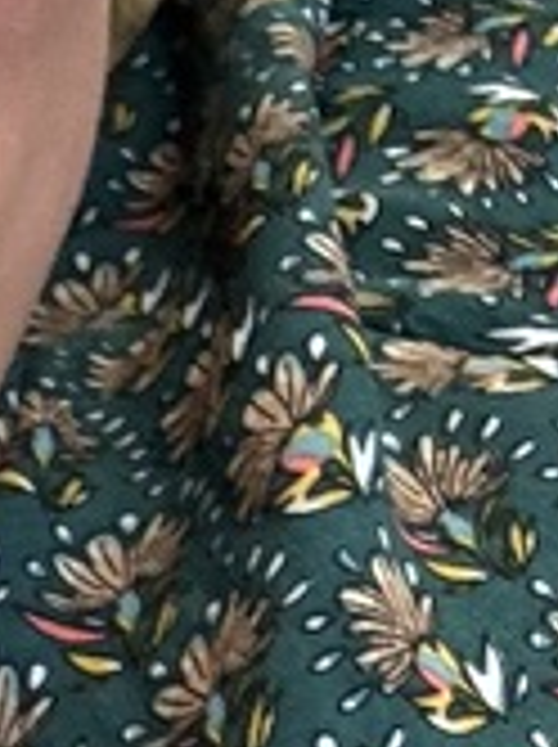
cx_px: -495
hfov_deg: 9.8
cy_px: 1256
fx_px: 3060
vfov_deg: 12.9
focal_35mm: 142
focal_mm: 2.69
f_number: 1.9
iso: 80
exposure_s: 1/112
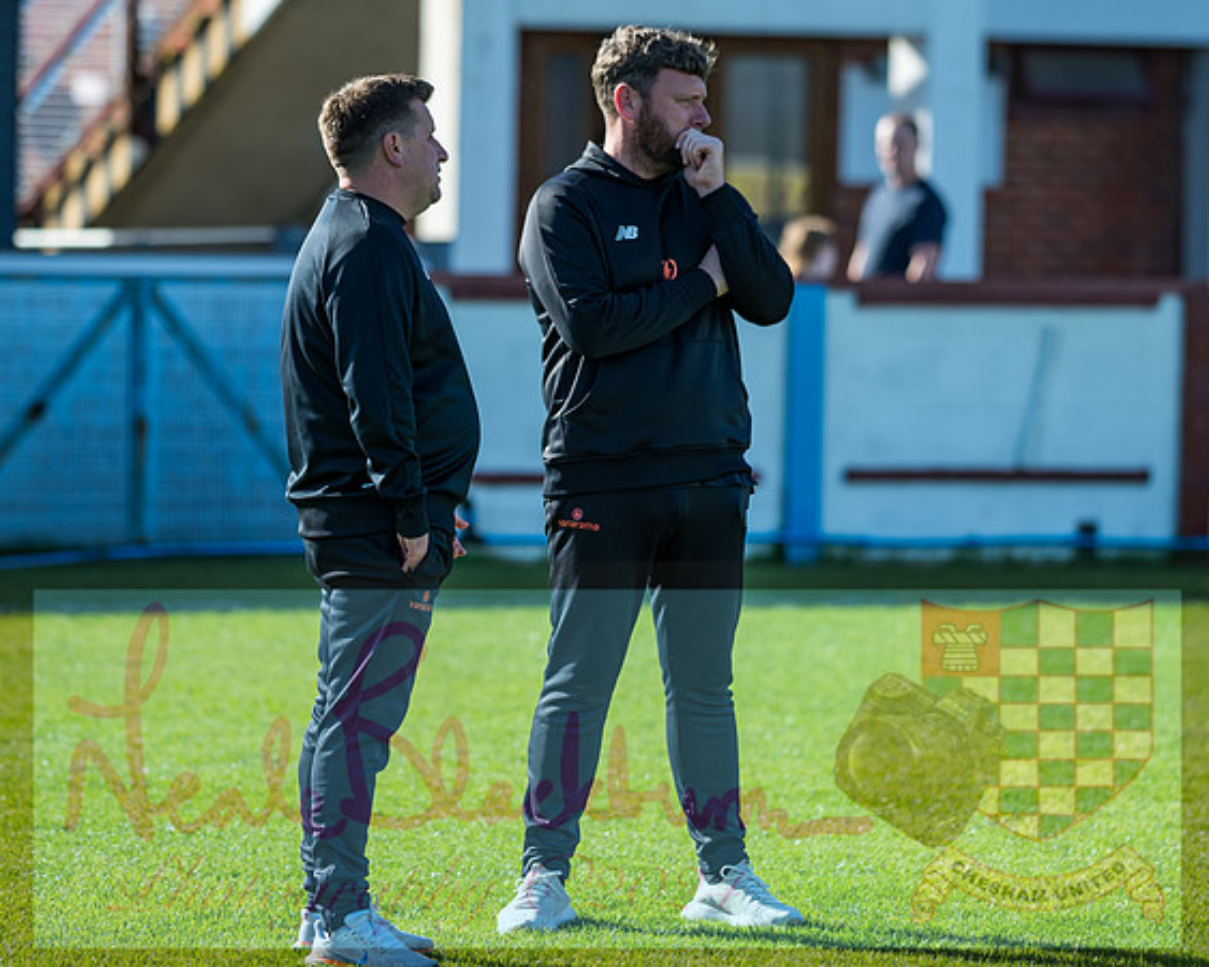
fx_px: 8364
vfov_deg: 6.6
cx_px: 637
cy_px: 470
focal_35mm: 234
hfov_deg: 8.3
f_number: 2
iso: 50
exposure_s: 1/1250
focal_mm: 135
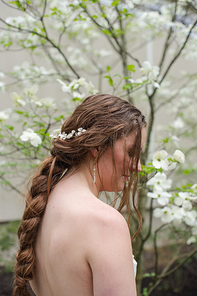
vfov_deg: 39.6
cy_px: 148
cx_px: 98
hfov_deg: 27.0
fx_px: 410
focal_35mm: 50
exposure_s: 1/400
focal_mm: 50
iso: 100
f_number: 3.5
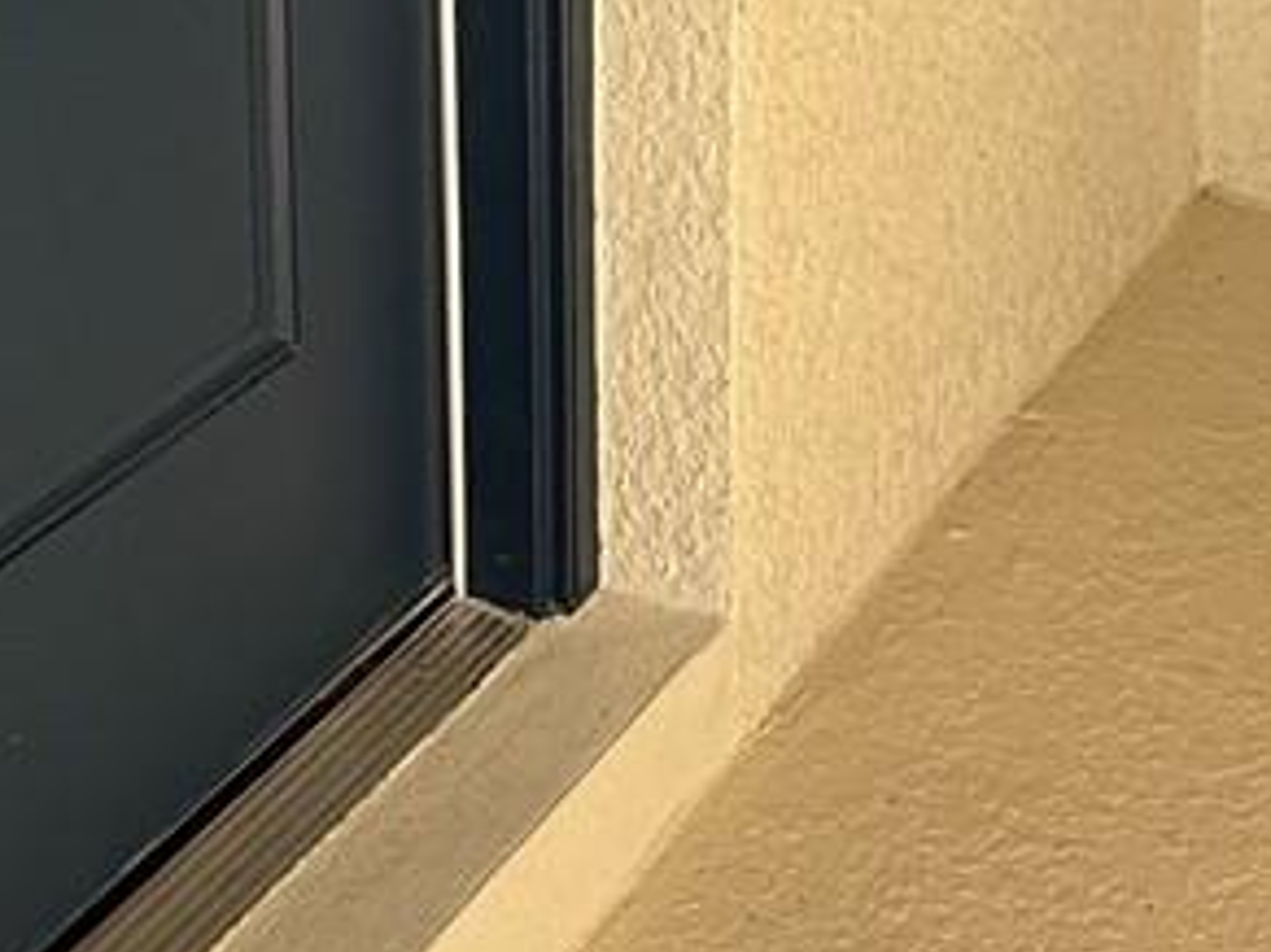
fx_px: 2826
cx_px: 1223
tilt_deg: -8.3
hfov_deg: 24.4
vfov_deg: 16.8
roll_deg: -1.9
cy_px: -598
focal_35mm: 77
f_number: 2.2
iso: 50
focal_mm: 2.22
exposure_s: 1/310
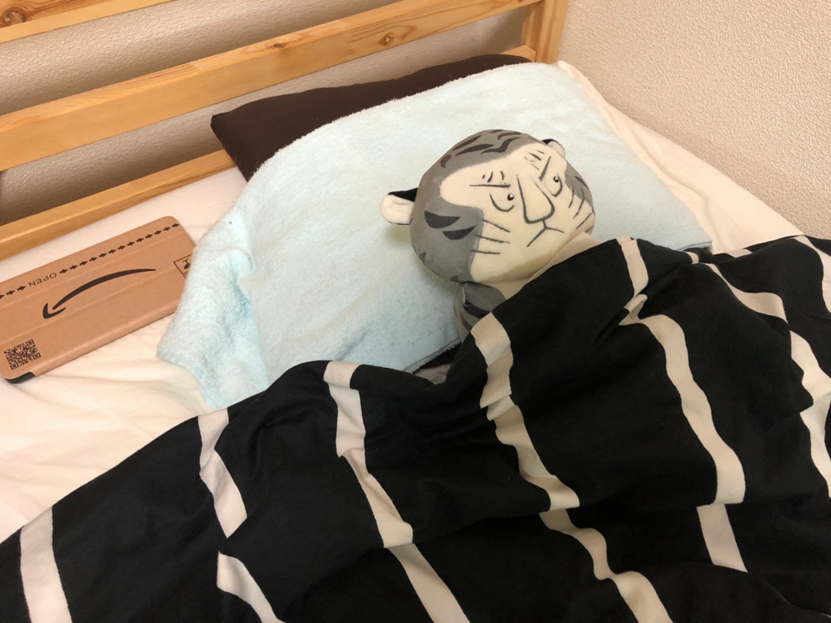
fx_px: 696
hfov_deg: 61.7
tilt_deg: -48.0
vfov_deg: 48.2
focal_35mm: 29
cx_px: 416
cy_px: 312
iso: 80
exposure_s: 1/15
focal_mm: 3.99
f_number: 1.8
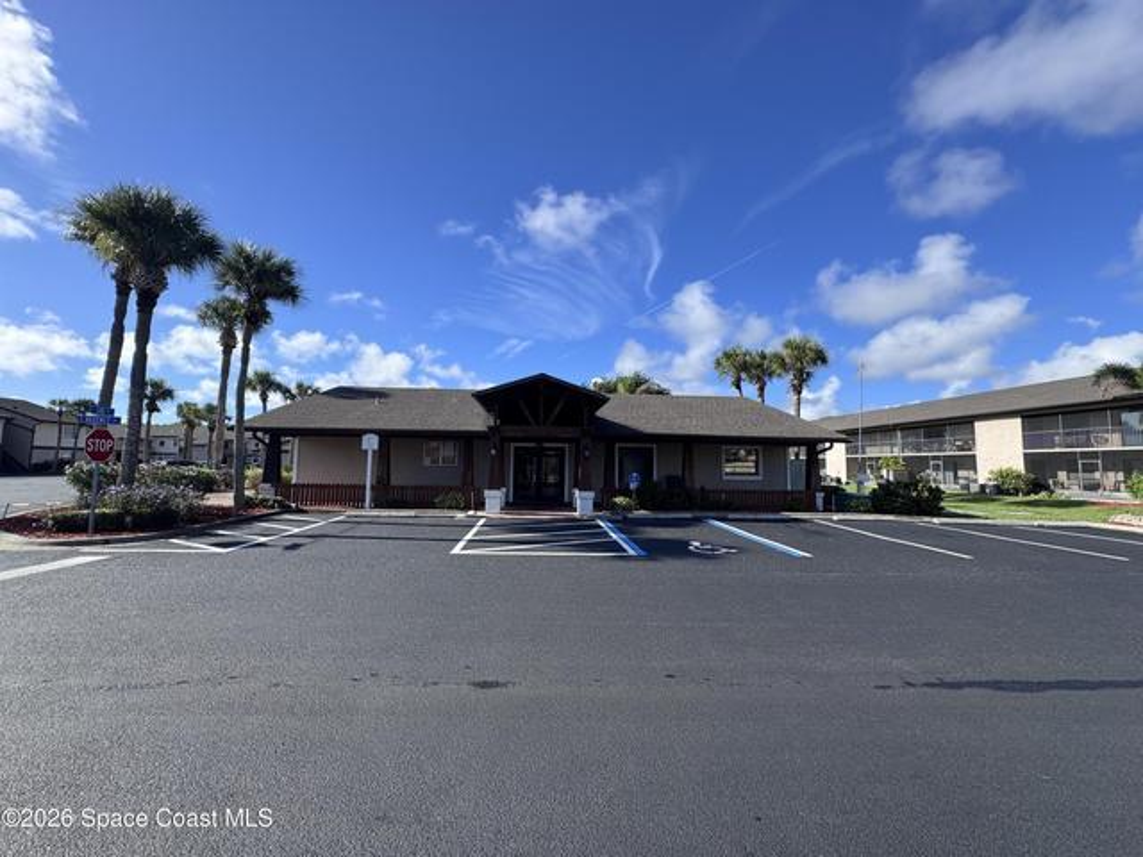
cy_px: 428
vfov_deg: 85.7
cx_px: 572
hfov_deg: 102.1
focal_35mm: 14
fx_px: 462
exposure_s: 1/1323
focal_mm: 2.22
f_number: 2.2
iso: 40
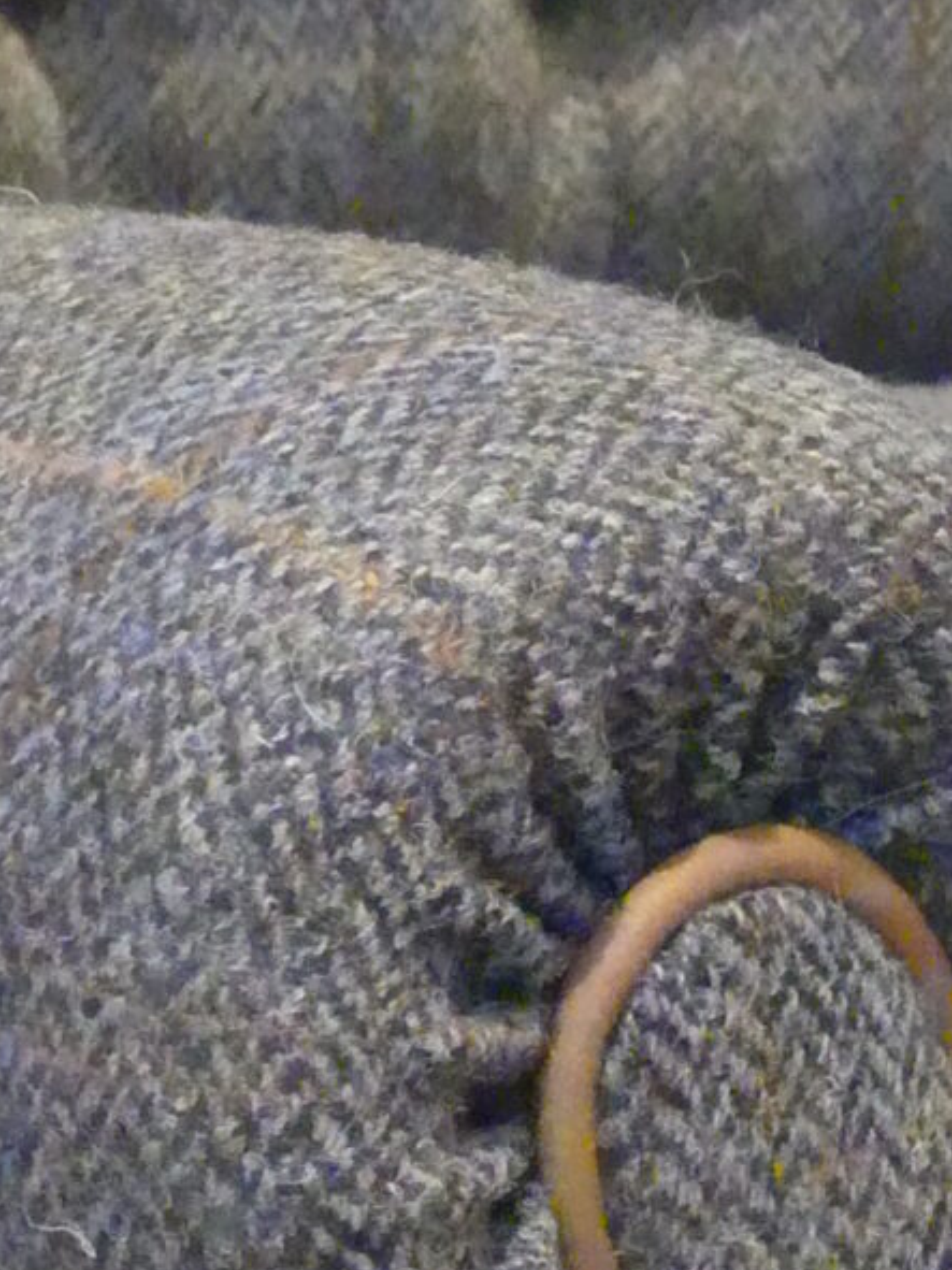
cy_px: 1027
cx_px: 1077
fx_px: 8584
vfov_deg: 8.4
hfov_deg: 6.3
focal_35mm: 234
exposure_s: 1/80
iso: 3200
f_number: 2.8
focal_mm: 9.8
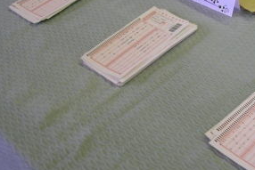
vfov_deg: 21.5
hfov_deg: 31.4
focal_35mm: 63
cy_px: 63
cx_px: 186
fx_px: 446
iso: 100
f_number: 2.9
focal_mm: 6
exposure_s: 1/16
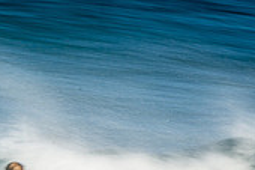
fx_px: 14478
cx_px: -12
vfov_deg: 0.7
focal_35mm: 2046
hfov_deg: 1.0
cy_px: 208
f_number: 25
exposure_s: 1/20
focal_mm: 400
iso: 100
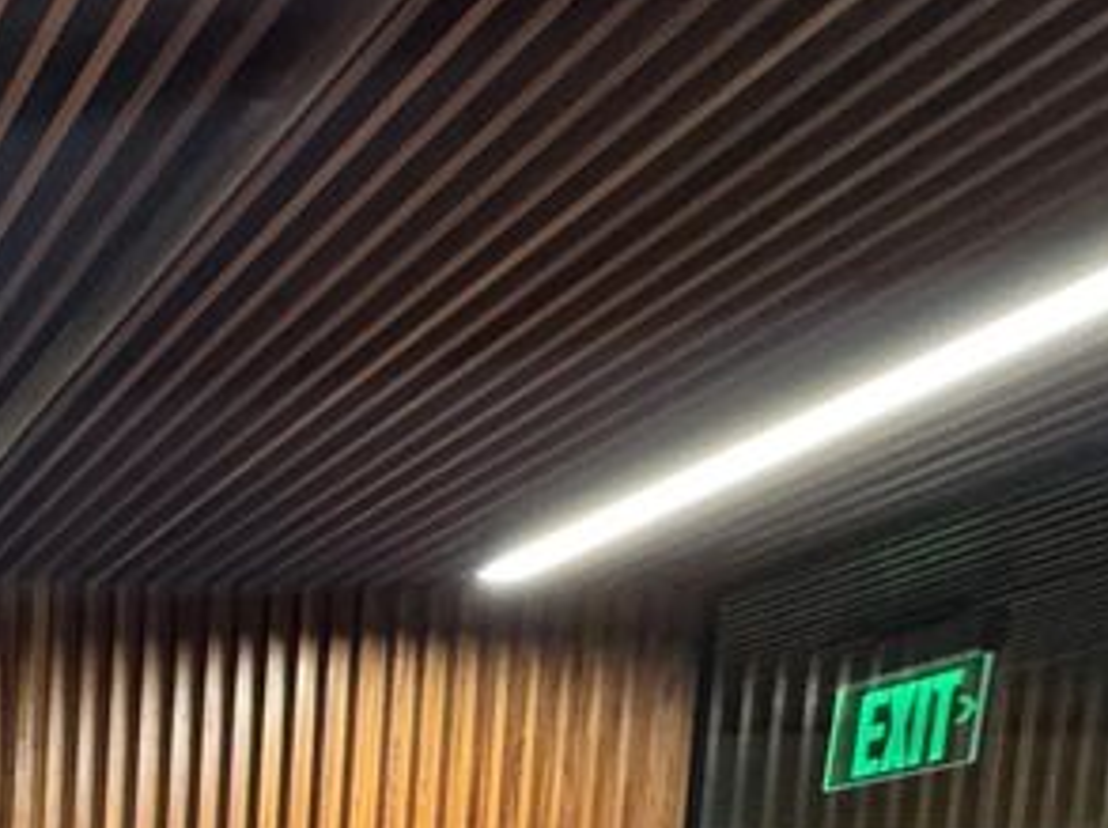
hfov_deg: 27.9
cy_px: 1229
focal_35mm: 49
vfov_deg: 23.8
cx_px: -507
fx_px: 1566
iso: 500
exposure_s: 1/60
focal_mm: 2.22
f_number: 2.2
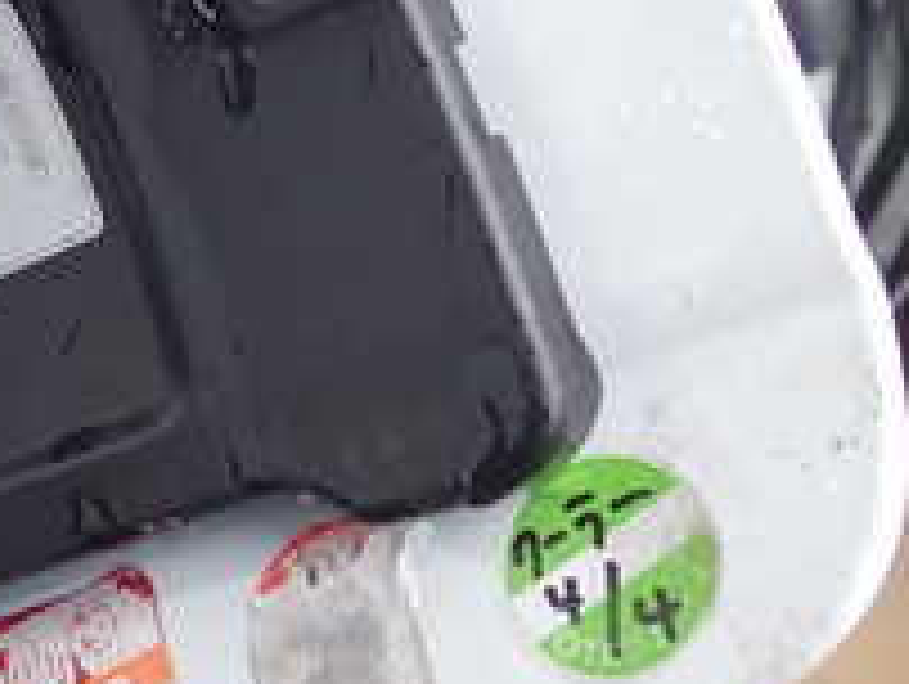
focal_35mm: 89
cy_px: 180
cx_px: -153
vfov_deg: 16.6
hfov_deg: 20.7
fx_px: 2340
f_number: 2.3
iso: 100
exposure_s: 1/100
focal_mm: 5.4
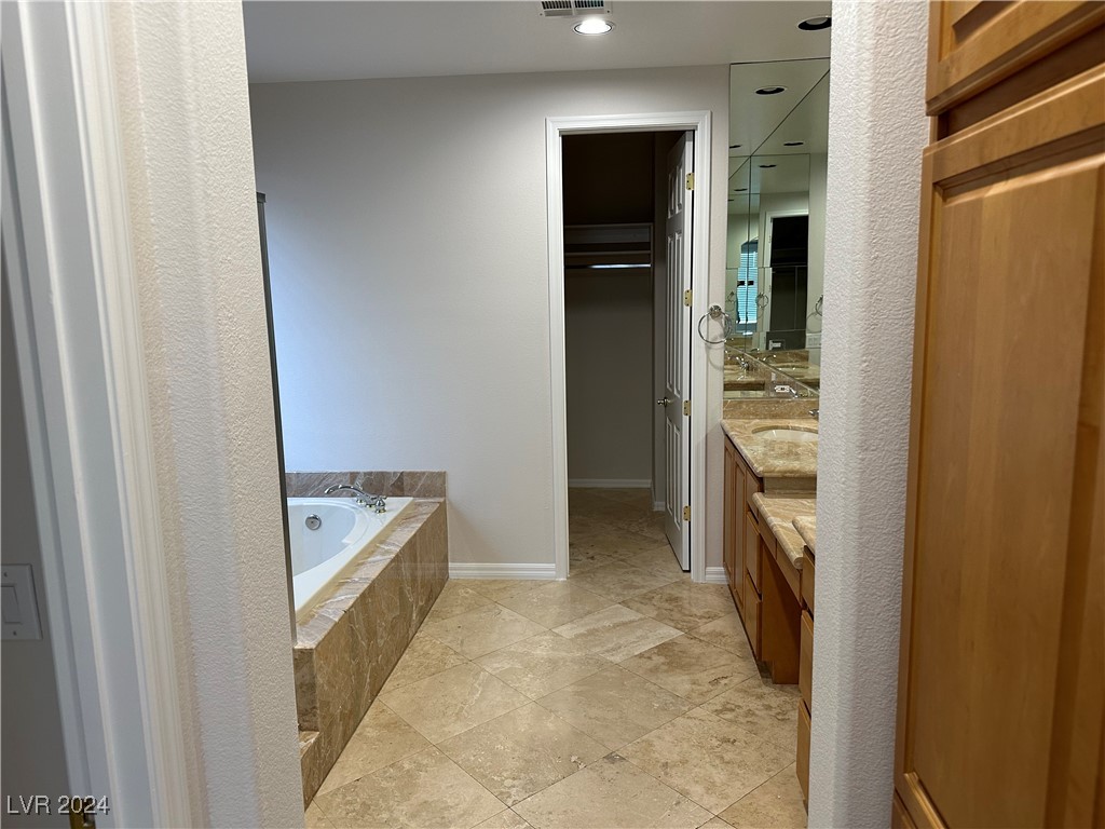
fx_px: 766
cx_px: 552
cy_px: 414
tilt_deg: -7.3
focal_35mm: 24
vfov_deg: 56.8
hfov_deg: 71.6
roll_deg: +0.8
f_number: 1.78
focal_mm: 6.86
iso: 160
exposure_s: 1/60
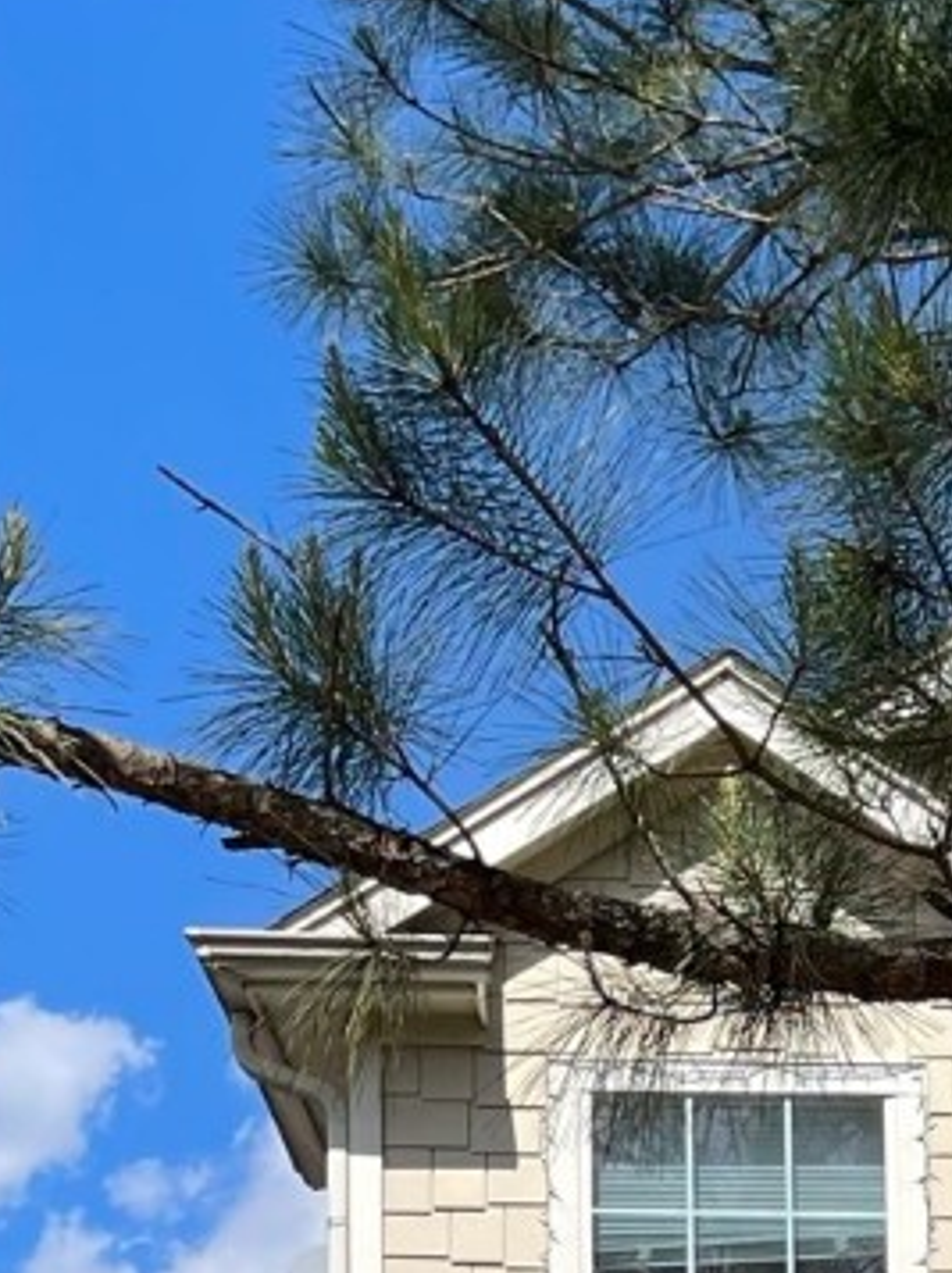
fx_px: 4114
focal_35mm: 112
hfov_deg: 12.4
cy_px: 2229
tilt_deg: +8.7
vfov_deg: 15.4
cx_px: 1547
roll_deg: +1.8
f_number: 1.6
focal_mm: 5.1
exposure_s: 1/2545
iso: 32
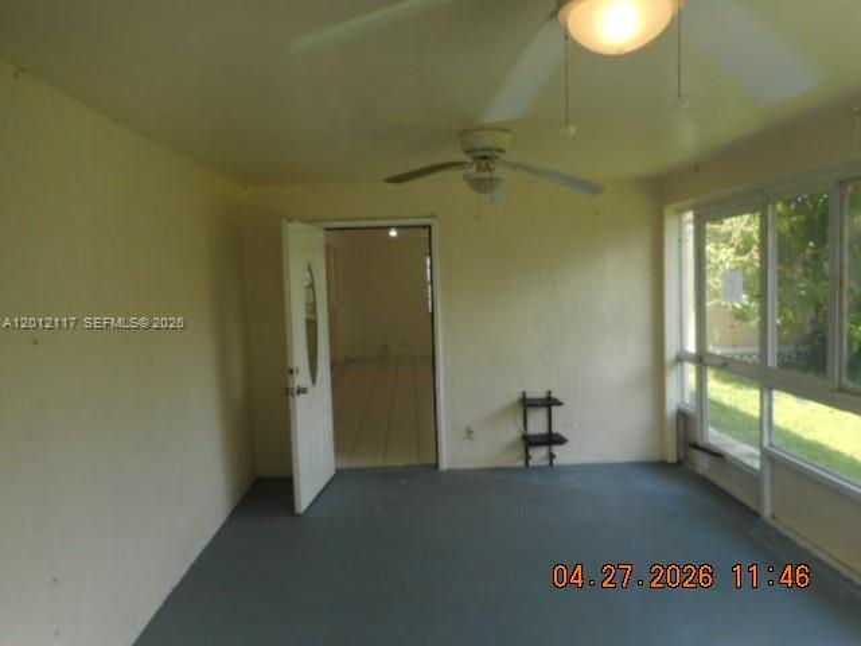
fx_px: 622
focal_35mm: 25
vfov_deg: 54.9
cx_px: 430
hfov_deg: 69.4
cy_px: 323
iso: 80
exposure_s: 1/100
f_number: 3.7
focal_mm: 4.5
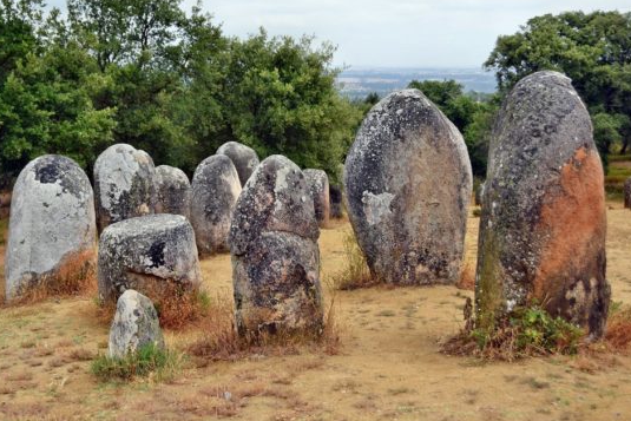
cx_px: 268
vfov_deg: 24.4
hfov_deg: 35.8
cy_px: 210
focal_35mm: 56
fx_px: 975
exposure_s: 1/500
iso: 100
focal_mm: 31
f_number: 4.5
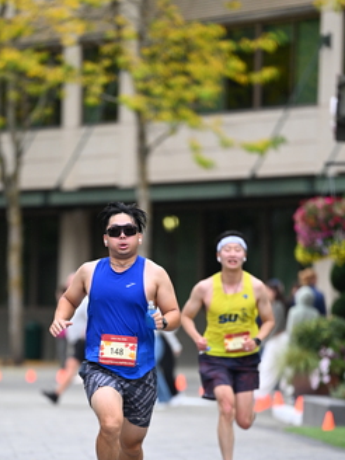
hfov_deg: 4.6
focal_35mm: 323
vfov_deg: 6.1
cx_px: 92
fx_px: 4292
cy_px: 351
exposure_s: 1/1600
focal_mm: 200
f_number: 2.8
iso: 1000
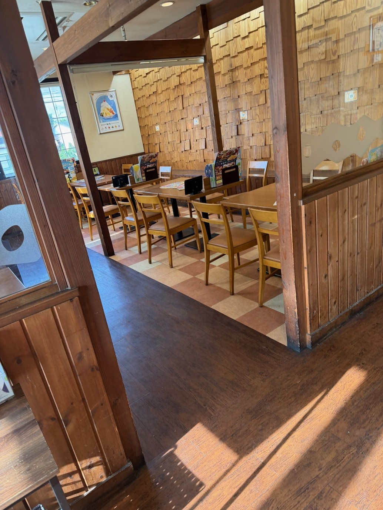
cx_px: 192
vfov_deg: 71.6
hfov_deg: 56.8
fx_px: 354
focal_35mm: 24
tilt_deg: -23.2
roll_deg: +8.8
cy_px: 255
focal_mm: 6.76
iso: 125
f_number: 1.78
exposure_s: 1/121
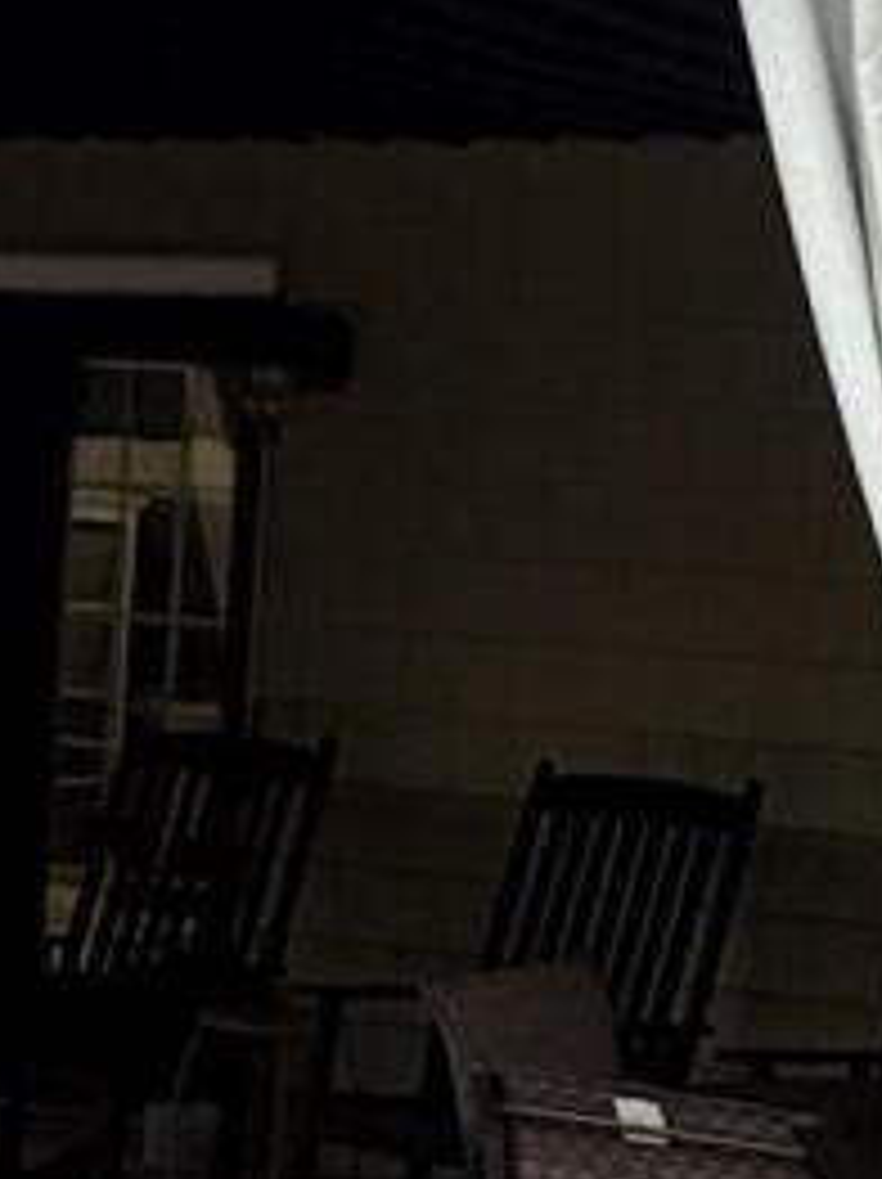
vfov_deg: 18.4
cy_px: 594
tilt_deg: +0.5
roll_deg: -4.6
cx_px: 819
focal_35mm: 107
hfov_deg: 13.7
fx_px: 3641
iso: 200
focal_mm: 2.22
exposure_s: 1/99
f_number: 2.2
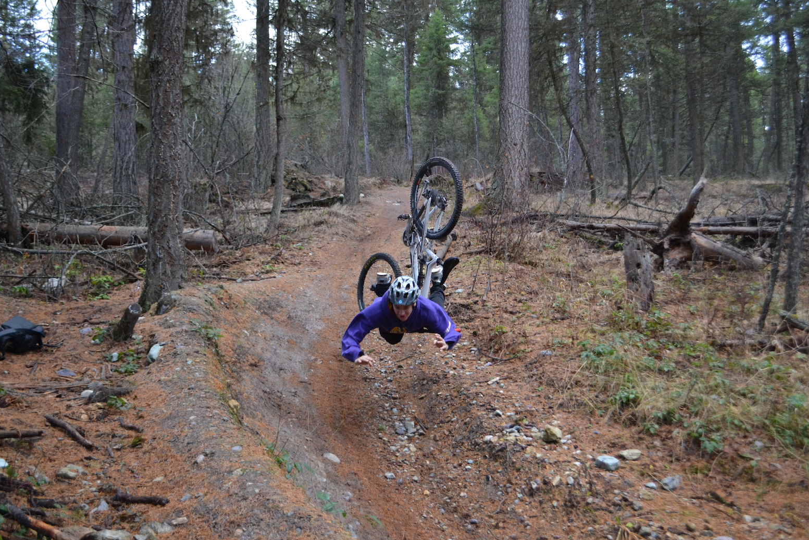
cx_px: 413
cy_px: 263
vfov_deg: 38.9
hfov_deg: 55.8
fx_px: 764
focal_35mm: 34
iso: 2000
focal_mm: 22
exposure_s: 1/500
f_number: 4
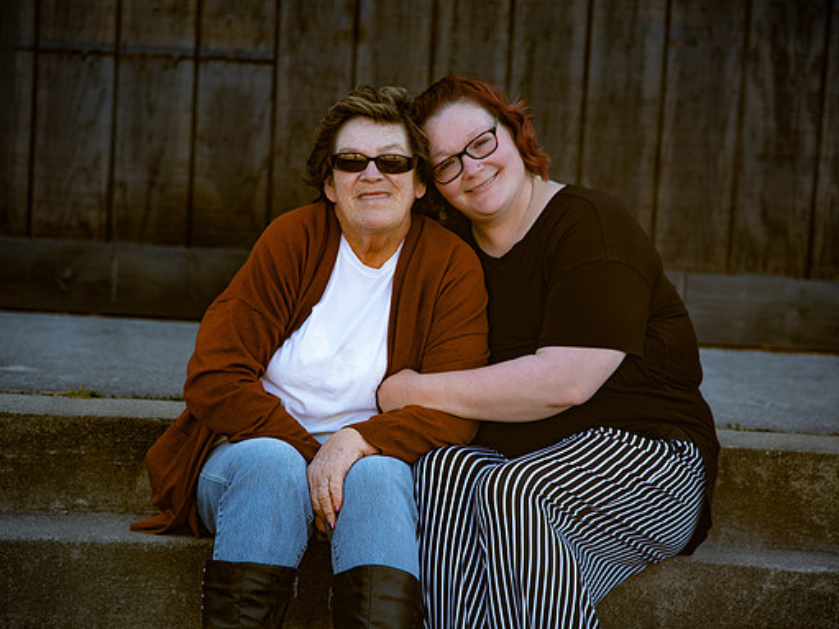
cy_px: 313
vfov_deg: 11.3
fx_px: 3174
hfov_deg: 15.1
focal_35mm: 131
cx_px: 424
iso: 800
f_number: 4
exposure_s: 1/1000
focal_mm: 120
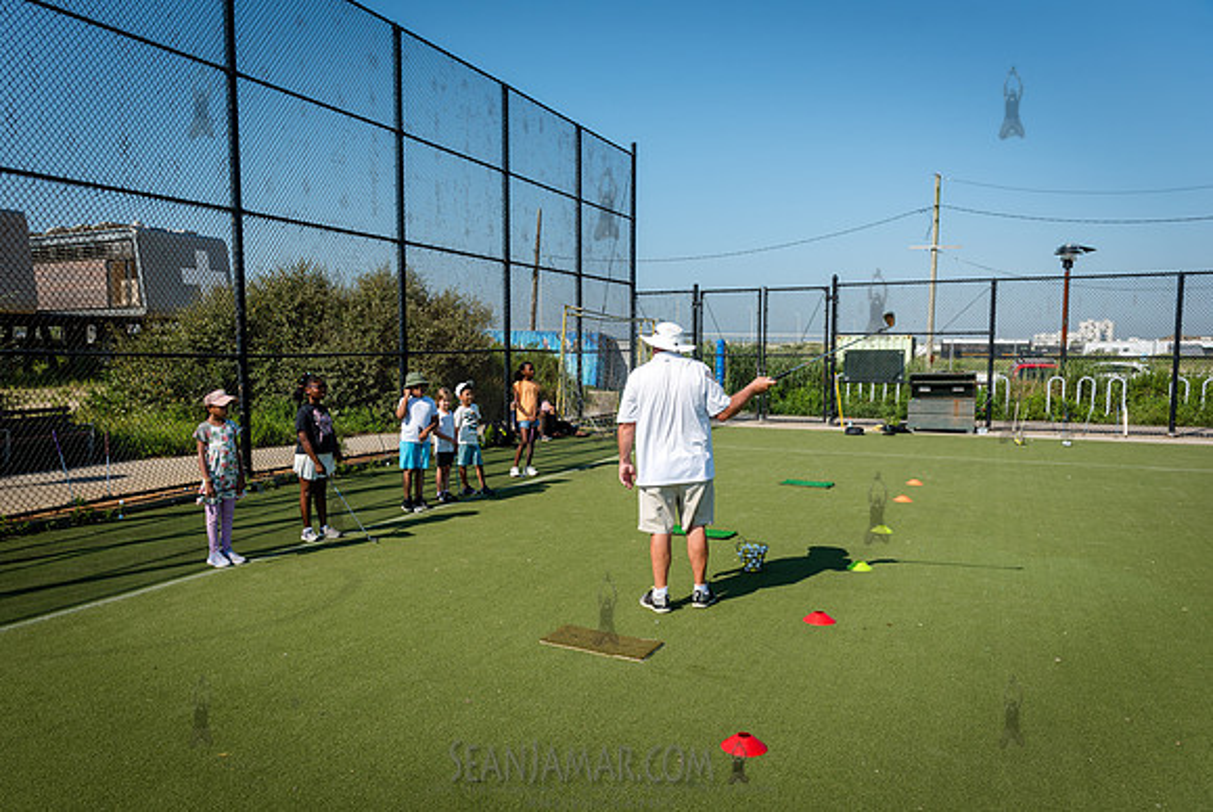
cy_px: 436
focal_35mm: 26
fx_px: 872
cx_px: 559
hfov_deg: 69.5
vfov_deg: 49.9
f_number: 5
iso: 100
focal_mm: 24
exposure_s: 1/800
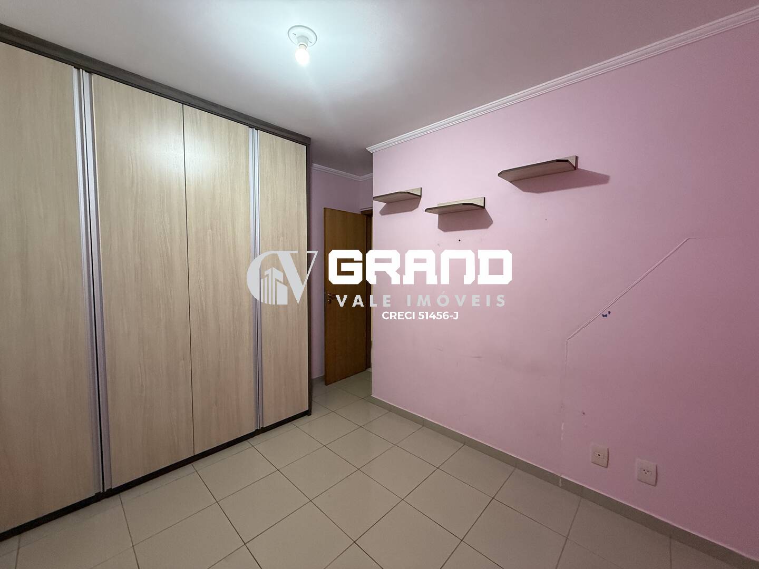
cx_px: 380
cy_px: 284
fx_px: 307
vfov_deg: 85.7
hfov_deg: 102.1
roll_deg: +0.0
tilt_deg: -2.9
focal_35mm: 14
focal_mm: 2.22
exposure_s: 1/60
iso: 500
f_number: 2.2
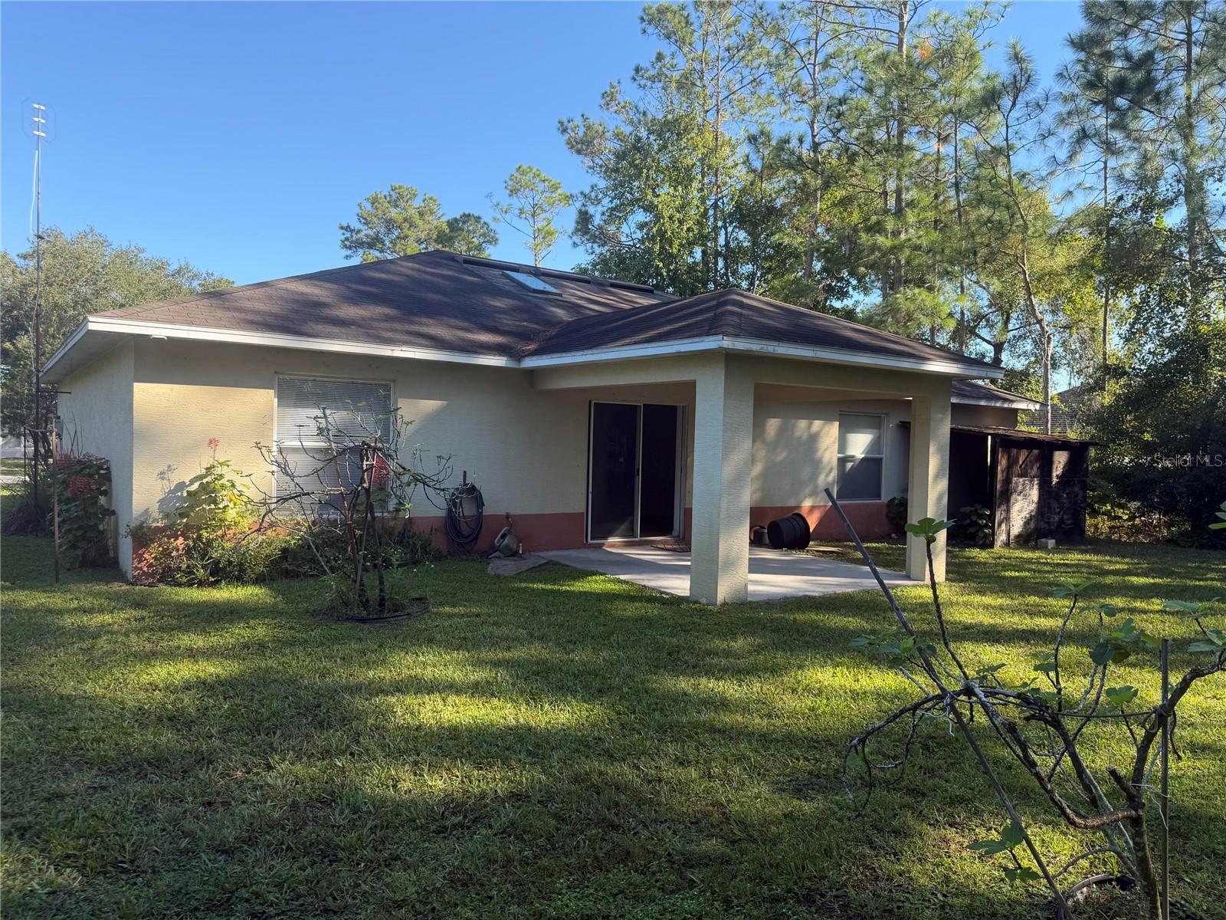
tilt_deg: -1.6
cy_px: 460
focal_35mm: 24
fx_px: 850
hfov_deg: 71.6
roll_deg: -2.1
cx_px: 613
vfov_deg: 56.8
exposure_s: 1/1005
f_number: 1.78
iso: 80
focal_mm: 6.76
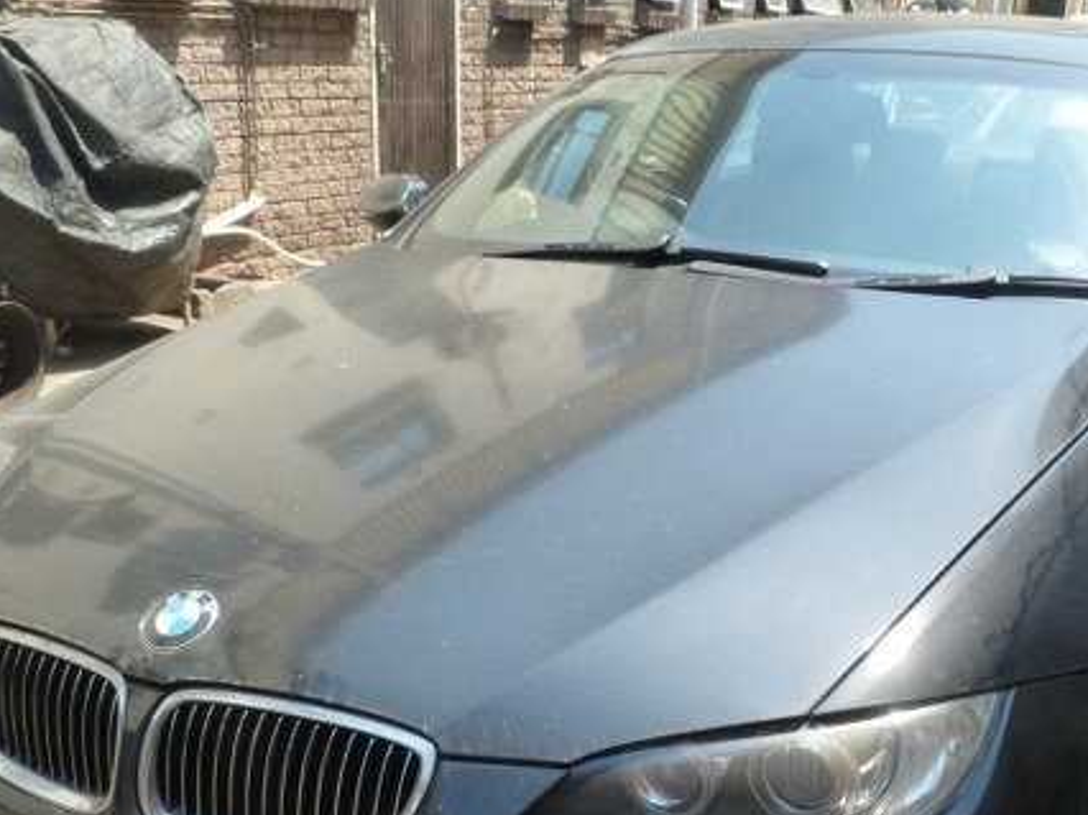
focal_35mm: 47
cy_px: 583
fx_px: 1476
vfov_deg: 30.5
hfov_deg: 40.1
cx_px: 687
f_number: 4
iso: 125
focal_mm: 4.5
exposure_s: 1/160
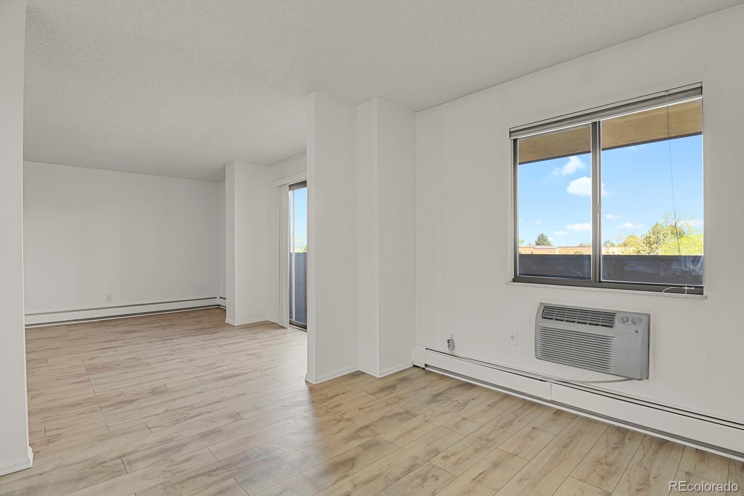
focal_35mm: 17
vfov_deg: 70.4
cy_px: 248
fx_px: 351
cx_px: 372
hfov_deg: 93.3
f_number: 8
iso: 250
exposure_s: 2.5
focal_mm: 17
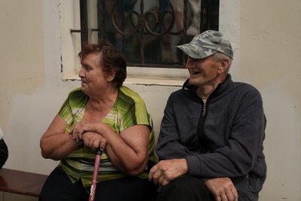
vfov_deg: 19.5
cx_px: 150
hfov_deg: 28.8
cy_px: 100
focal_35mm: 70
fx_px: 585
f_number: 3.2
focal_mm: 70
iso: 125
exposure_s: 1/125
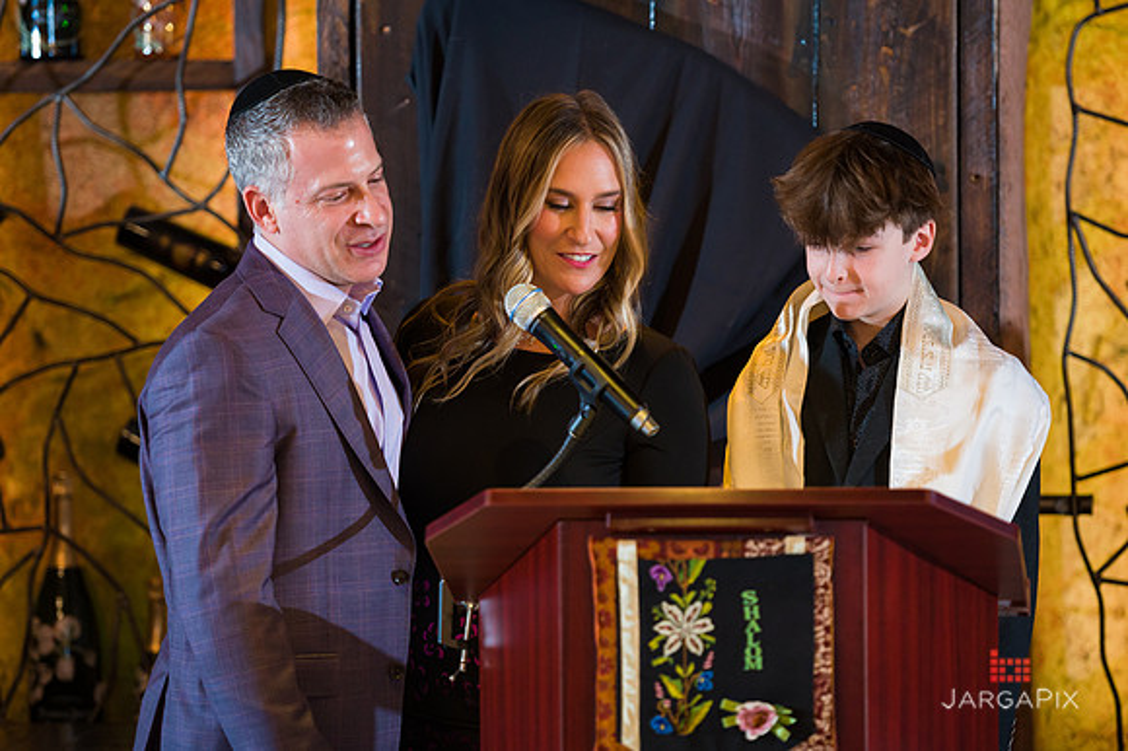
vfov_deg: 8.6
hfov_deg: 12.8
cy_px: 366
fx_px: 5013
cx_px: 563
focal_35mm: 160
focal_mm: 155
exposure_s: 1/200
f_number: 3.2
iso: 1600
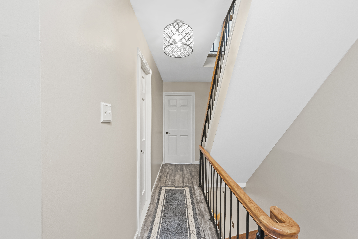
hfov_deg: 104.3
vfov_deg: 81.2
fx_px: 139
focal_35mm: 14
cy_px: 120
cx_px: 179
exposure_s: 3
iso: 320
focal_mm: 14
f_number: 11
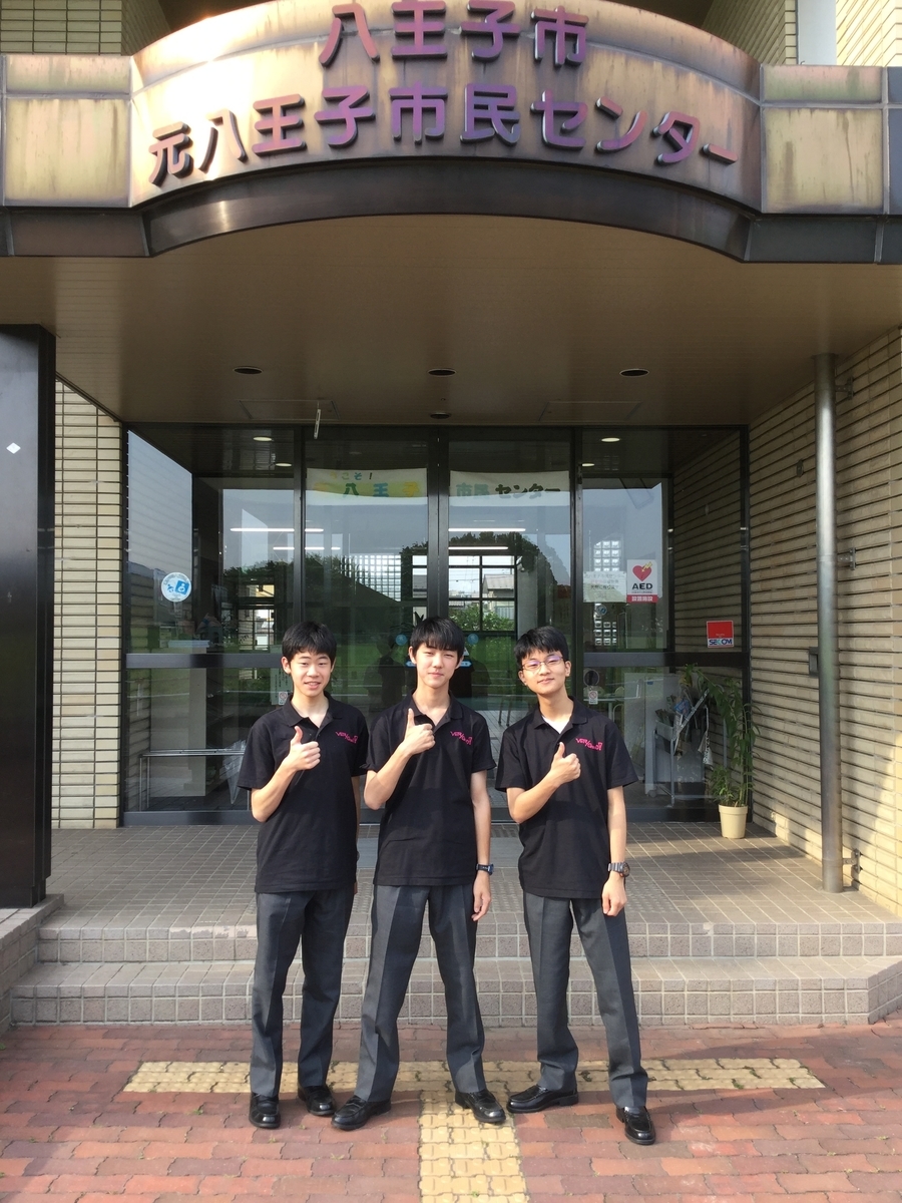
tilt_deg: +2.4
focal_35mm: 31
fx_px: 1077
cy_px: 602
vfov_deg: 58.4
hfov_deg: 45.4
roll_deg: +1.3
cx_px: 451
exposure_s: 1/199
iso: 25
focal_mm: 3.3
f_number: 2.4
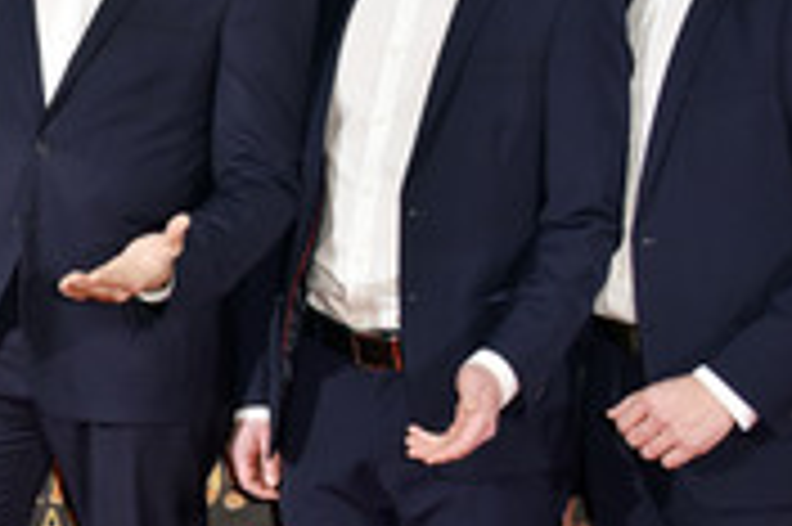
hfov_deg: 15.1
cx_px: -20
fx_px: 2923
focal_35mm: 133
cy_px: 193
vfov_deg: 10.3
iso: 1000
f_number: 5.6
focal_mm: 52
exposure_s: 1/200
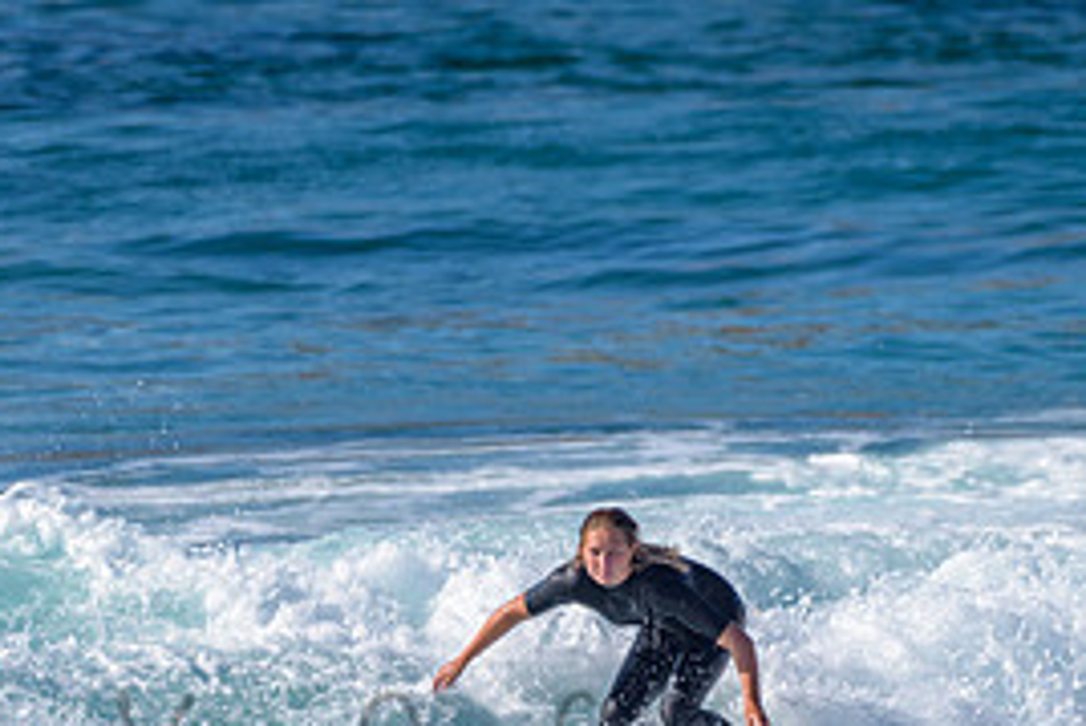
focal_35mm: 1325
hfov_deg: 1.6
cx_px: 589
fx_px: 39991
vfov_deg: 1.0
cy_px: 543
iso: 140
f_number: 5.6
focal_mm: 500
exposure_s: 1/2000
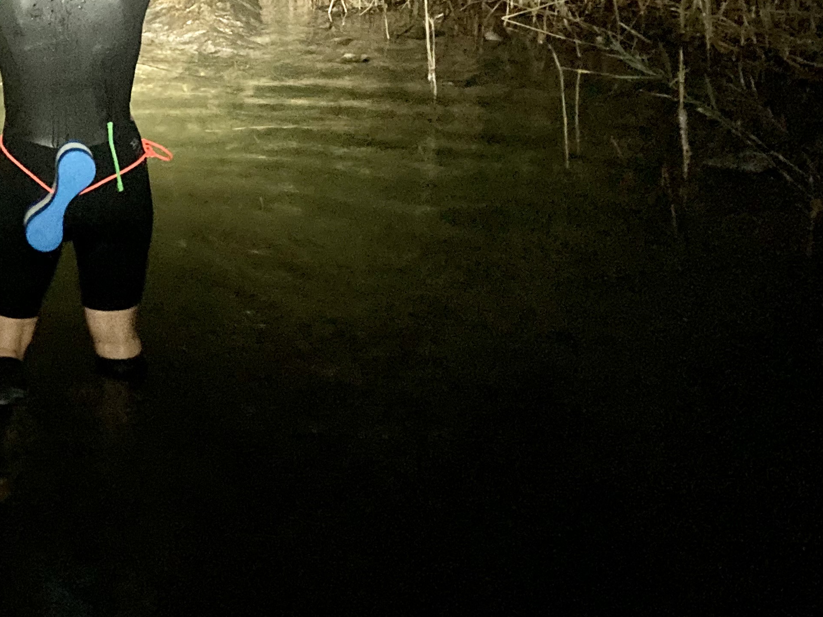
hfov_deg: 30.0
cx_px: -39
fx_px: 1403
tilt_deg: -11.2
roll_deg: +2.6
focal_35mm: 59
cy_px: -21
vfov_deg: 23.6
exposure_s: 1/15
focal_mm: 3.99
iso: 1600
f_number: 1.8
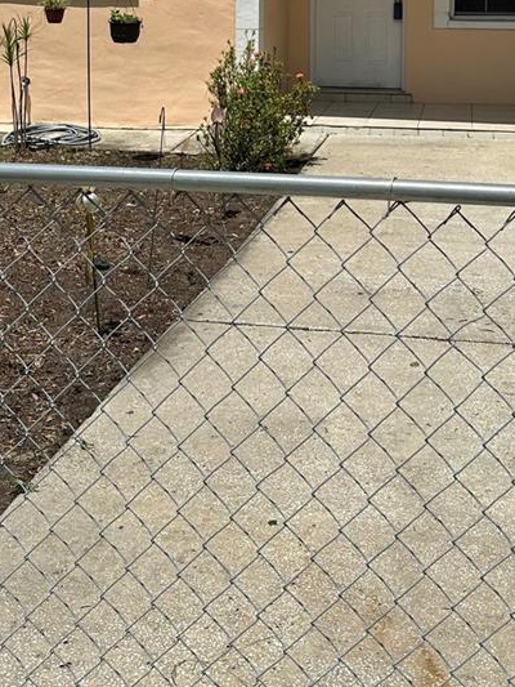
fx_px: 1071
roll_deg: -1.3
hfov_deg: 27.0
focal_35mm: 54
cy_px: 46
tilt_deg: -4.1
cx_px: 263
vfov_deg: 33.3
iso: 80
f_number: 1.78
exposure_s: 1/7042
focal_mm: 6.86
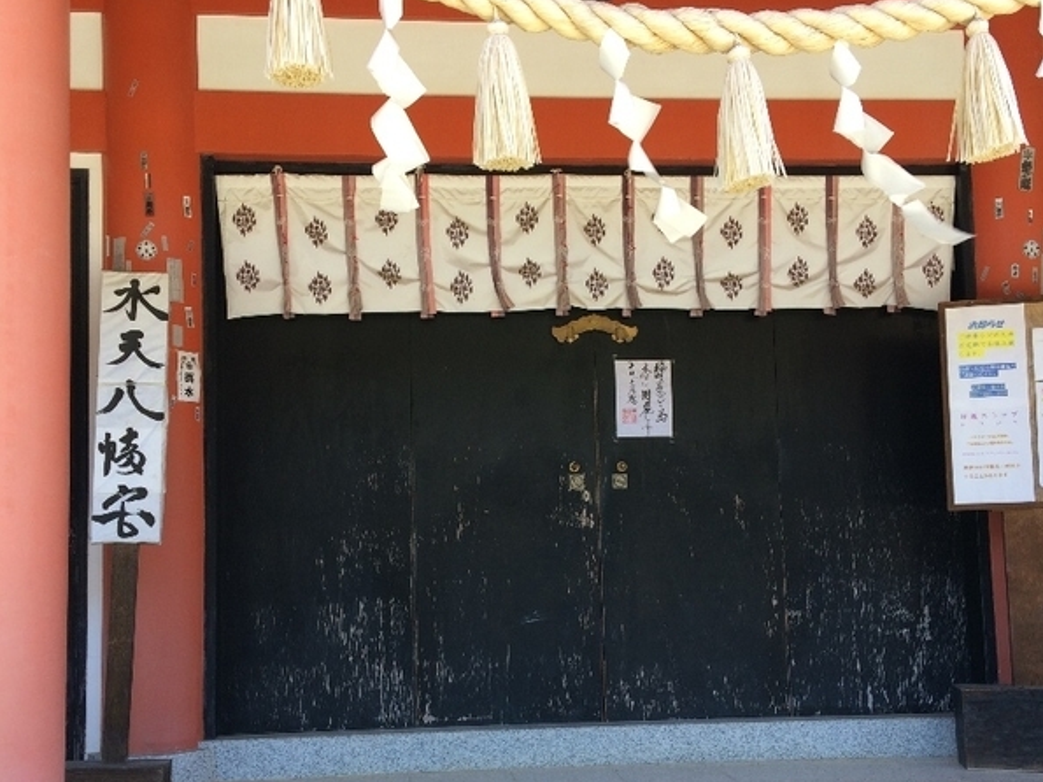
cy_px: 470
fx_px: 1175
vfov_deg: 36.7
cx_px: 519
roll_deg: +1.8
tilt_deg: +4.5
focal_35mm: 39
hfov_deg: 47.9
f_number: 2.2
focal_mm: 4.15
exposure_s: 1/120
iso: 32
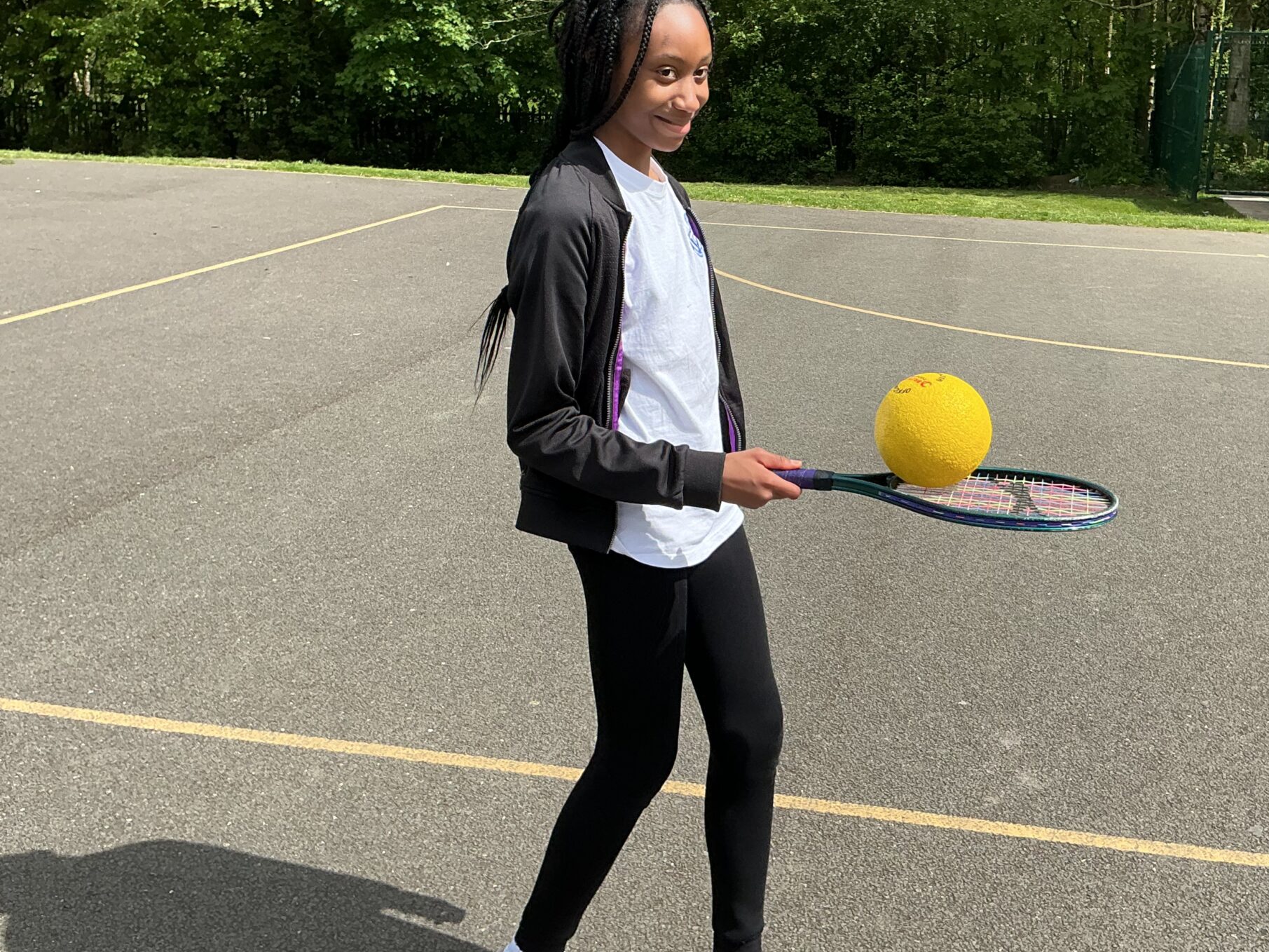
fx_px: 1503
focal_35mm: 41
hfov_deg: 45.6
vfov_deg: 35.0
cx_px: 751
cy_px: 381
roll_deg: -1.5
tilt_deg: -12.7
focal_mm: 3
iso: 25
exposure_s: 1/1250
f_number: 1.8
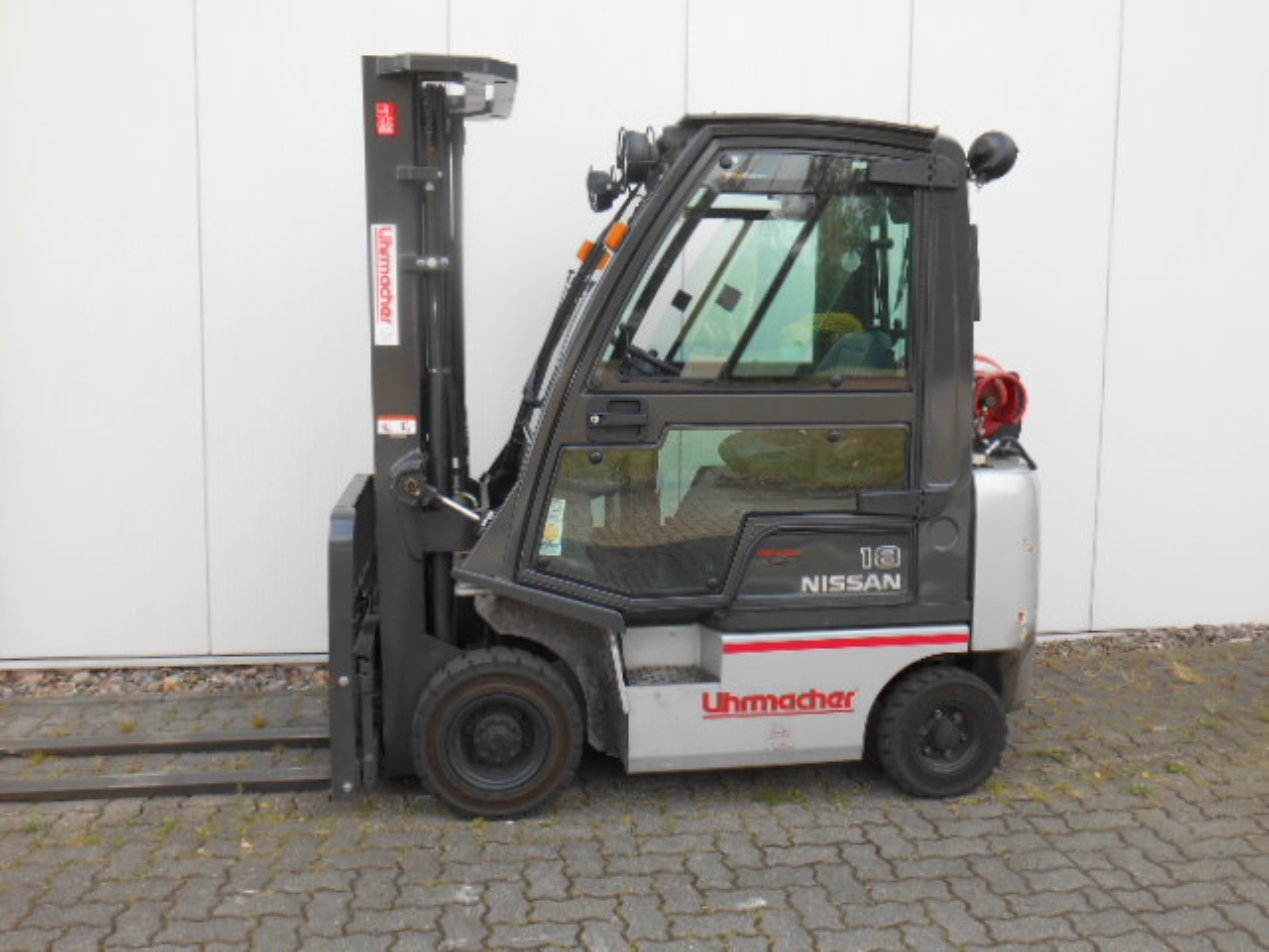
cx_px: 634
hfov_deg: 58.4
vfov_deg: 45.4
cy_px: 476
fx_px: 1136
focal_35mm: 31
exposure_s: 1/160
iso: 80
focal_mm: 5.5
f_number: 3.6
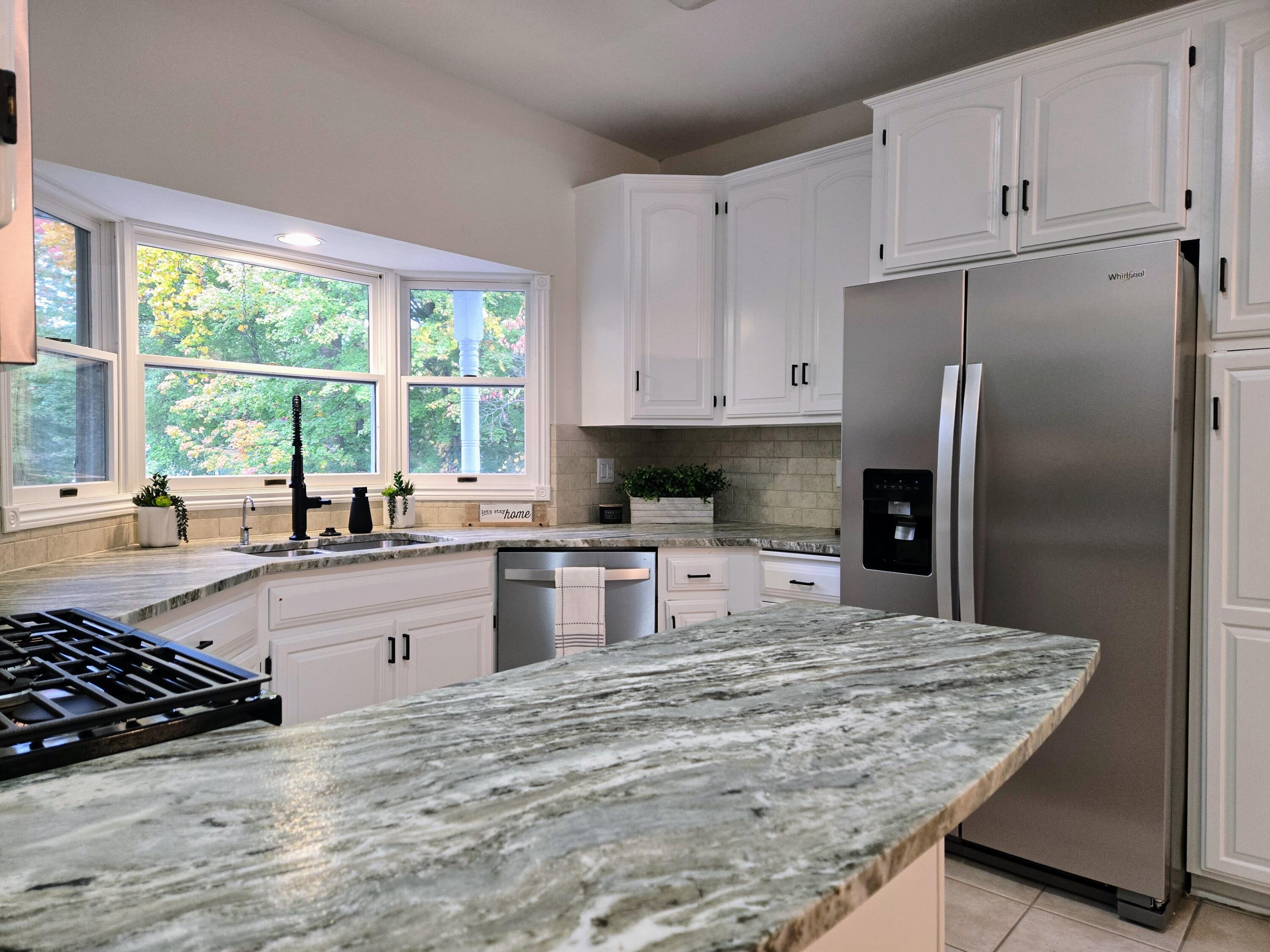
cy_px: 476
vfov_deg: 58.9
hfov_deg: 73.9
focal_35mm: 23
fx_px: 844
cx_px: 635
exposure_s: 1/120
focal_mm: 5.4
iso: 250
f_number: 1.8
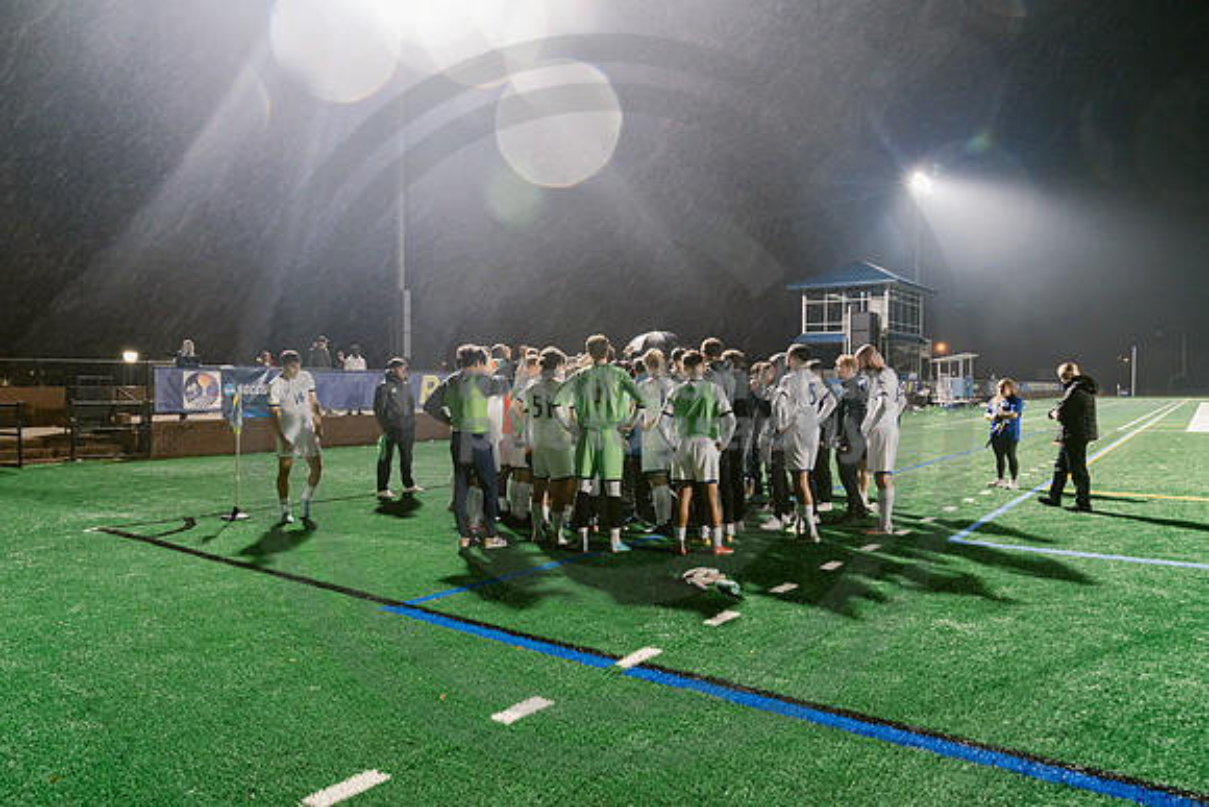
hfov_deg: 73.7
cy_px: 404
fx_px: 806
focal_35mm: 24
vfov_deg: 53.2
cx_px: 604
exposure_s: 1/80
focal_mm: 24
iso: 2500
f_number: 4.5
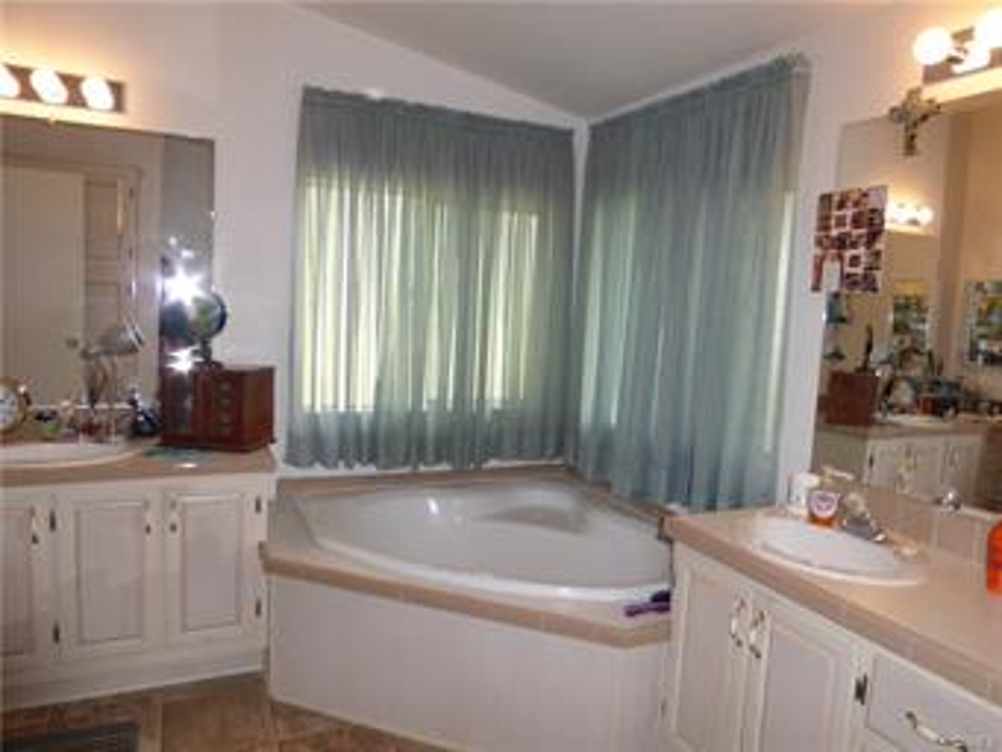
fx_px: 695
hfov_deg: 71.6
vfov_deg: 56.8
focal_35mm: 24
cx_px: 501
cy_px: 376
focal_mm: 4.3
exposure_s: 1/60
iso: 250
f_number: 4
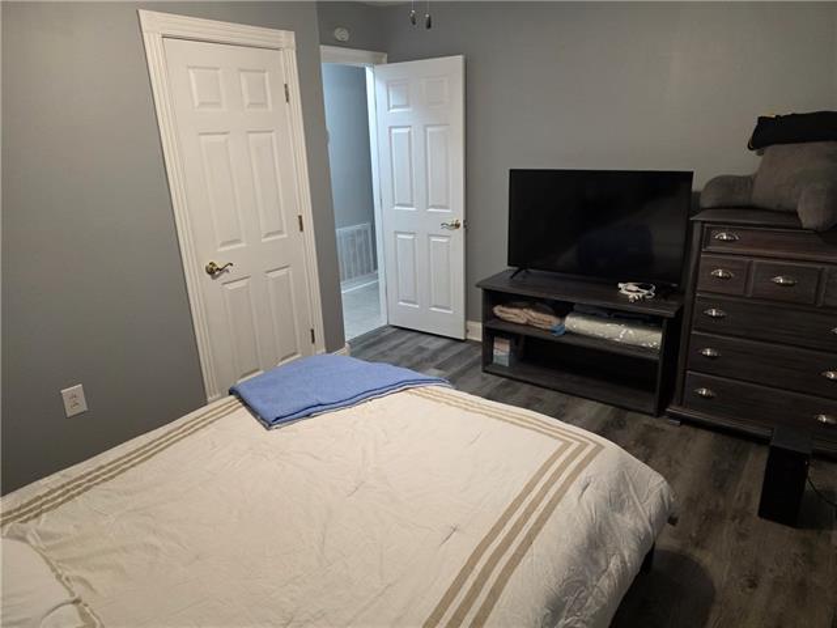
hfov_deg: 73.9
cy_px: 314
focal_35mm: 23
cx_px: 418
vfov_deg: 58.9
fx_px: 556
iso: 500
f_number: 1.7
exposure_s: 1/120
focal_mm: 6.3
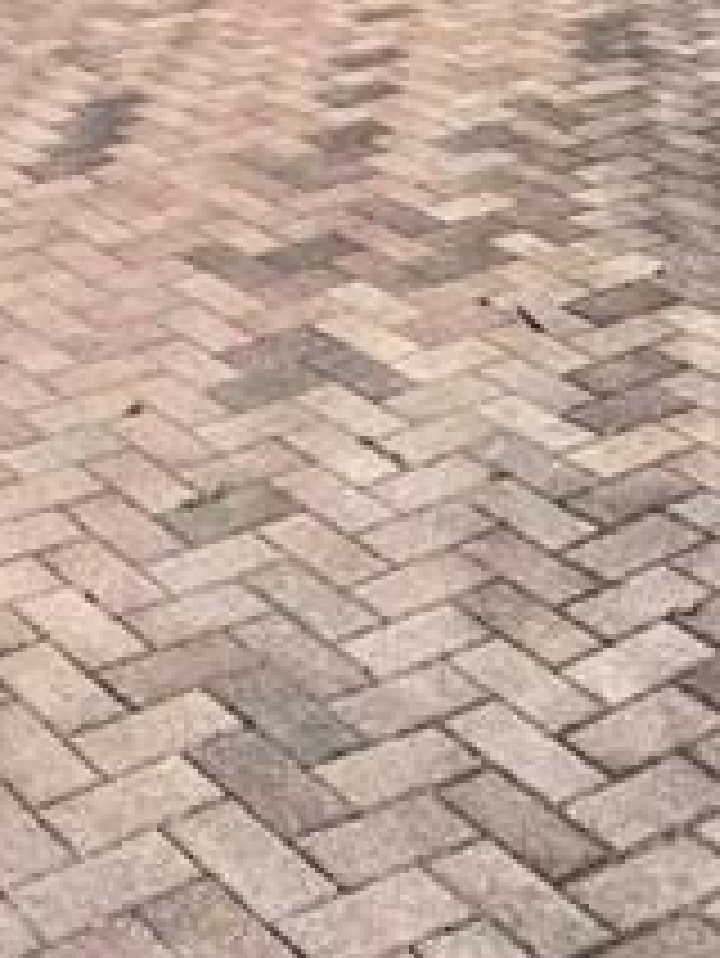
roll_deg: +1.8
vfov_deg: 22.2
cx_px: 86
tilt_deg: -5.0
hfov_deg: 18.6
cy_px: -319
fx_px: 2161
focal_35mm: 78
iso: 32
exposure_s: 1/5814
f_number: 1.6
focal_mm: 4.2
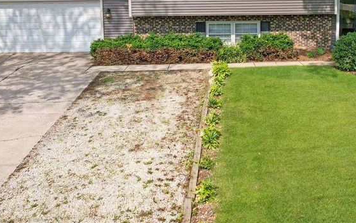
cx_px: 226
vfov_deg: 29.5
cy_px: 8
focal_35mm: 41
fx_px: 398
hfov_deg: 47.7
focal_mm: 8.38
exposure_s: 1/500
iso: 100
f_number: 2.8
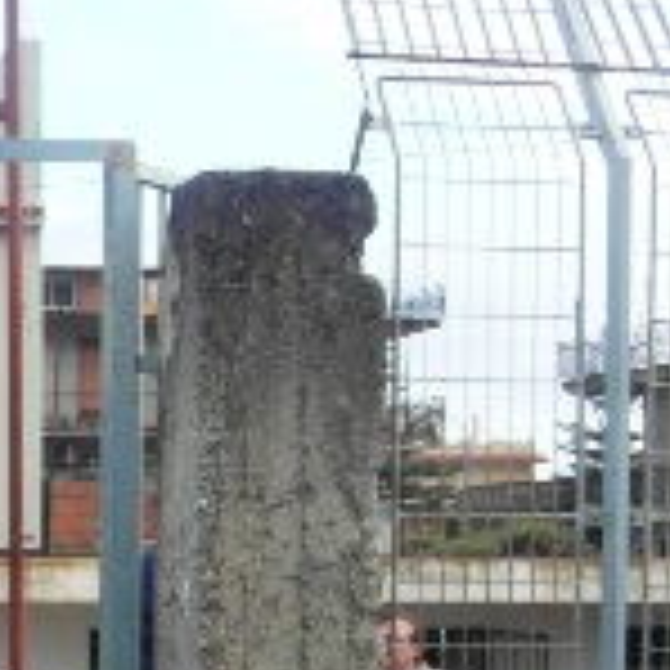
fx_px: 2080
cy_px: 598
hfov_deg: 17.2
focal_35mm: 95
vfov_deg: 18.0
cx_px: -189
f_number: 3.6
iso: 100
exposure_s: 1/180
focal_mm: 6.8
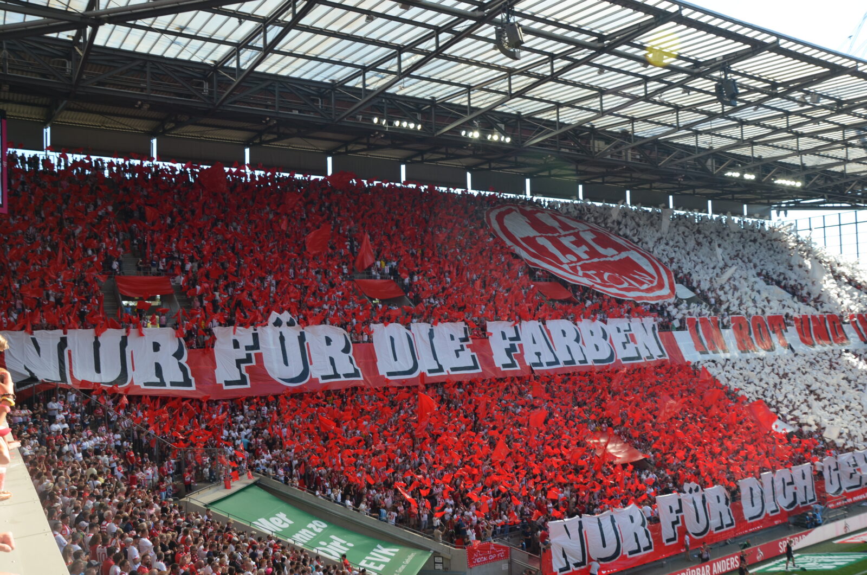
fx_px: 757
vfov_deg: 41.5
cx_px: 434
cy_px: 288
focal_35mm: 32
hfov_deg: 59.6
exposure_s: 1/200
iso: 200
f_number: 7.1
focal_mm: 21
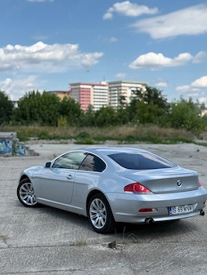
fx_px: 454
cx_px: 110
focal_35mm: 57
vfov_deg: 33.8
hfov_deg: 25.7
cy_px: 135
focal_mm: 6.76
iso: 100
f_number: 1.78
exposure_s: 1/3096
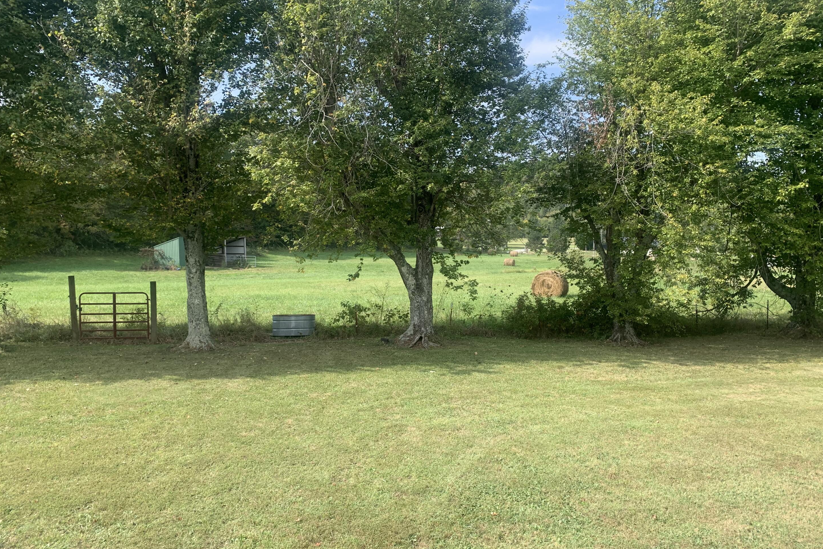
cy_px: 288
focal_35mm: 28
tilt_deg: -1.8
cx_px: 423
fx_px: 640
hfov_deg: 65.5
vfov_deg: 46.4
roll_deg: +0.9
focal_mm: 4.25
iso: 25
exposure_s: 1/737
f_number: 1.8
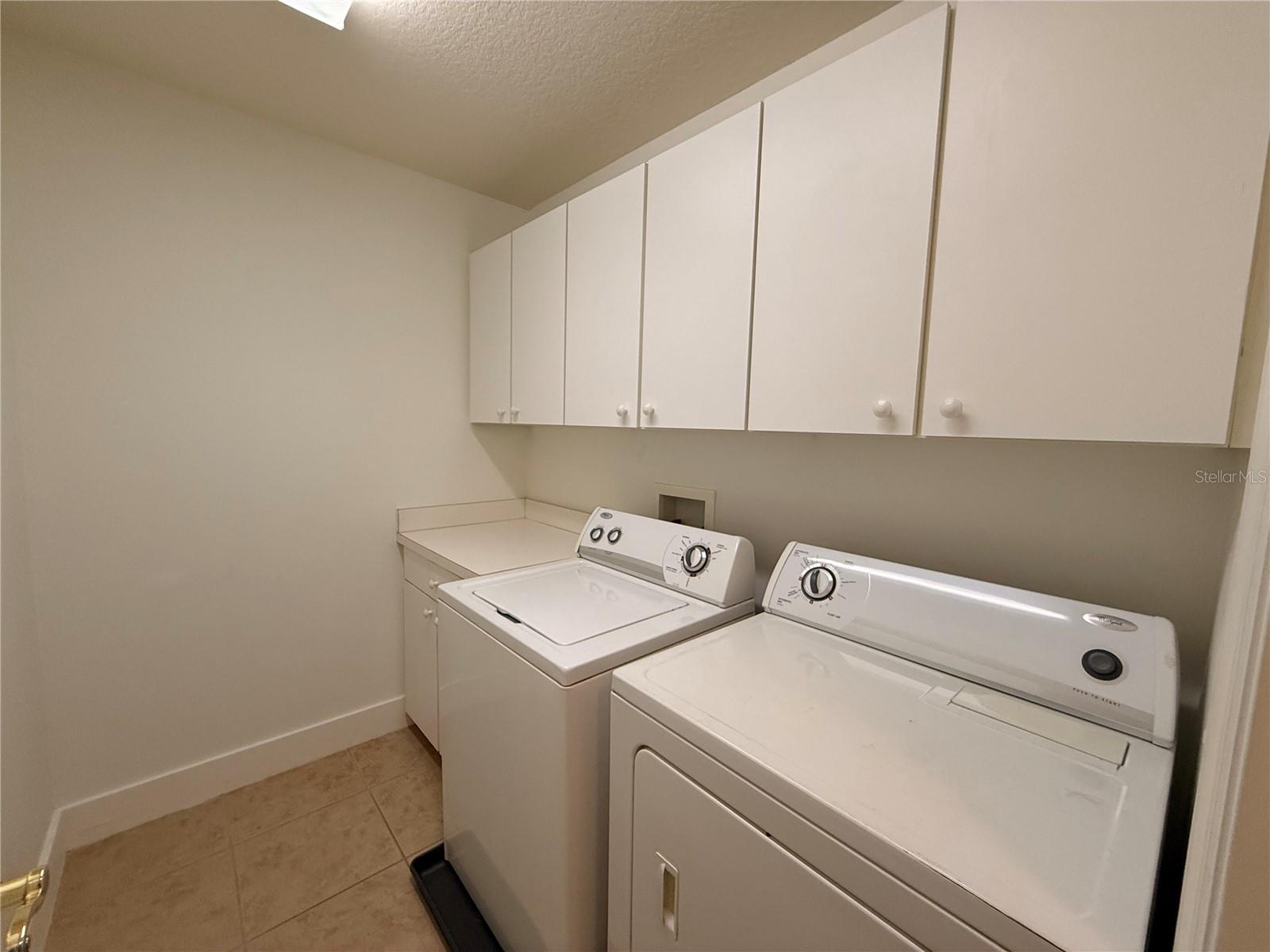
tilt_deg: -4.6
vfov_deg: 85.7
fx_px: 514
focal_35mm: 14
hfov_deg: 102.1
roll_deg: -1.6
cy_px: 476
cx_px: 635
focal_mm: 2.22
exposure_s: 1/120
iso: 320
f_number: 2.2
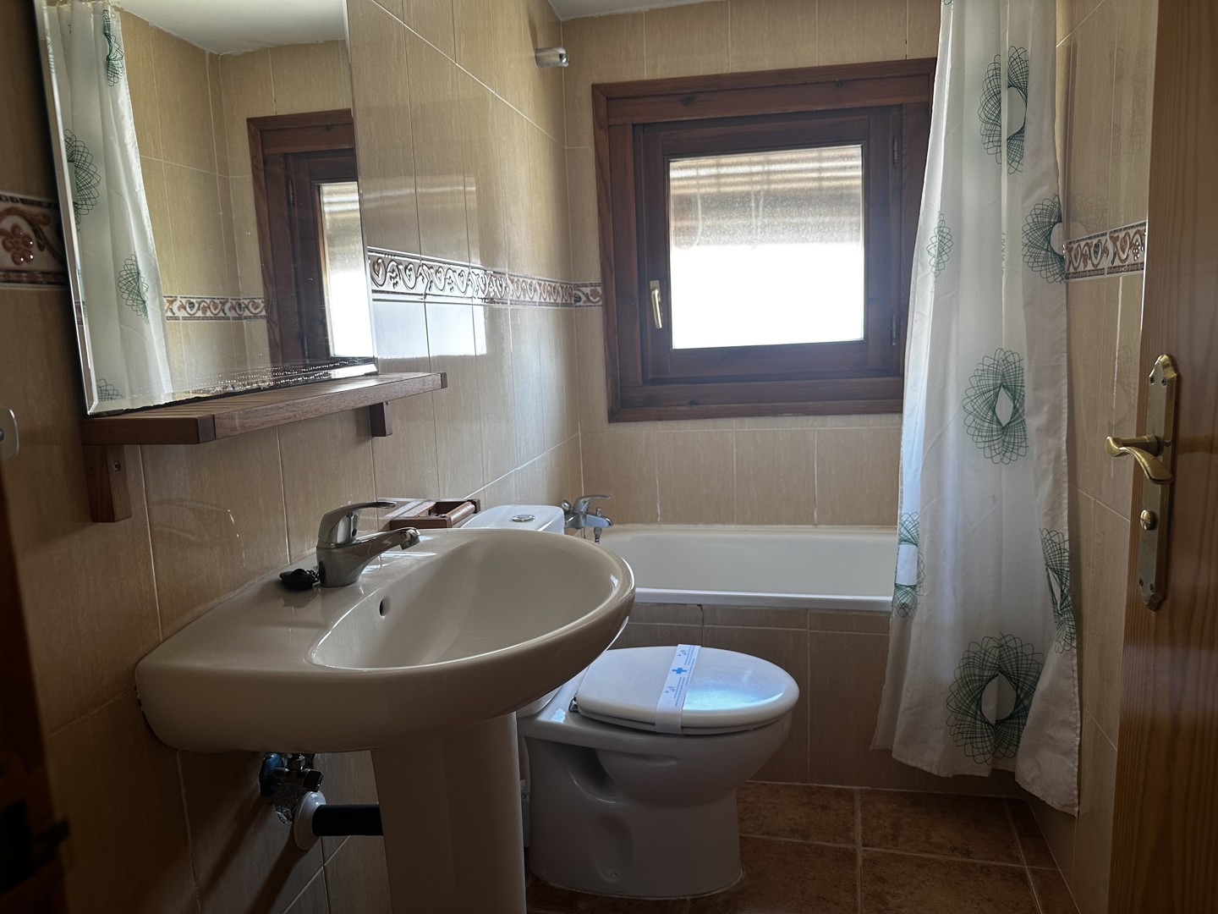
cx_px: 609
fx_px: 844
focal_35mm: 24
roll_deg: +2.3
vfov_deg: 56.8
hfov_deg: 71.6
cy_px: 457
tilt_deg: -8.7
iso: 125
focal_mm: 6.86
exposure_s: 1/50
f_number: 1.78
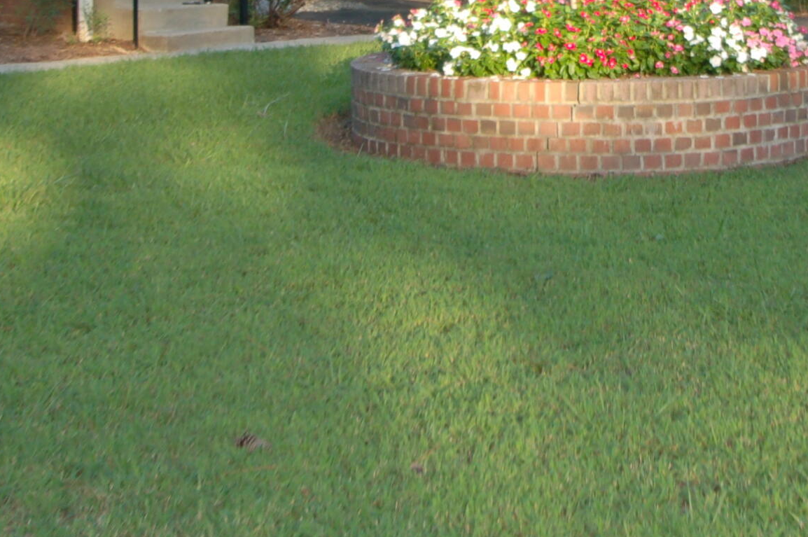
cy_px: -157
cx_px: 639
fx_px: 1749
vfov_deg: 16.5
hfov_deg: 25.6
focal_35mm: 78
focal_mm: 20
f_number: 4.5
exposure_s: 1/250
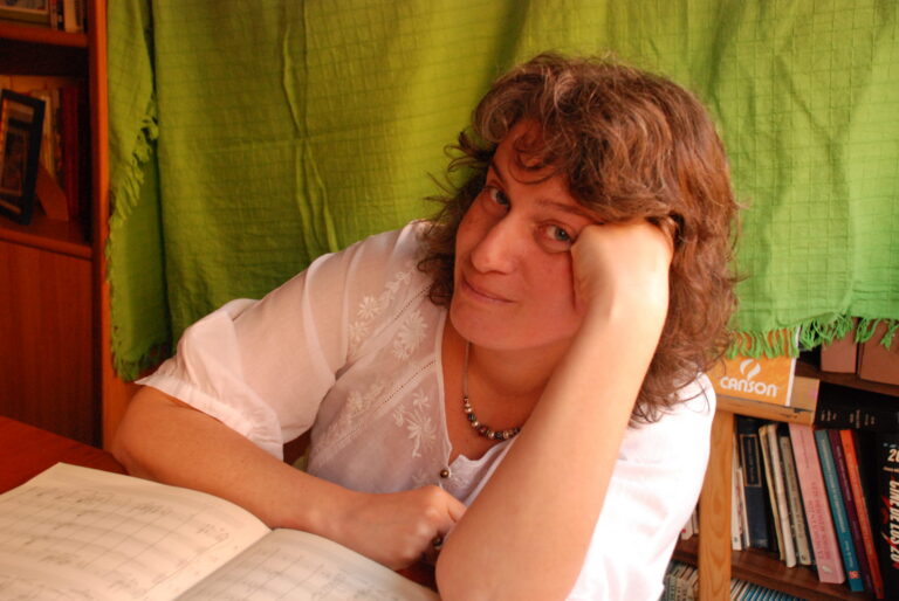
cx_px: 450
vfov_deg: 29.0
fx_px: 1163
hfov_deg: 42.3
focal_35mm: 46
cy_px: 300
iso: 1250
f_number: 4
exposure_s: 1/30
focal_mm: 31
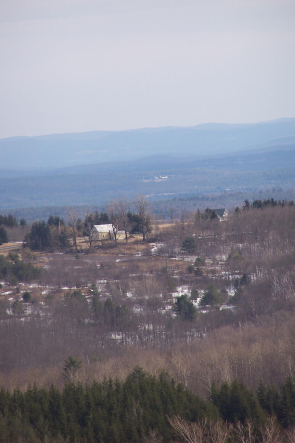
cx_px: 149
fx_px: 4867
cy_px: 221
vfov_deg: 5.2
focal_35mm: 396
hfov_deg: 3.5
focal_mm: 63
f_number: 3.7
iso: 80
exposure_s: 1/640
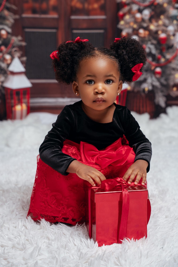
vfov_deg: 32.6
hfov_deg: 22.0
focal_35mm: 62
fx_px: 457
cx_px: 89
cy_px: 134
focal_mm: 61.6
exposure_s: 1/125
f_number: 5
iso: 320
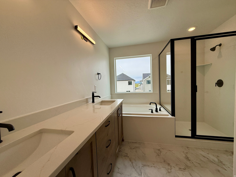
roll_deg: +2.2
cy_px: 88
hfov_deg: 102.1
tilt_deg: -2.1
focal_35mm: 14
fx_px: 95
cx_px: 118
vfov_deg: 85.7
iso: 64
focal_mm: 2.22
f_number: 2.2
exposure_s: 1/590
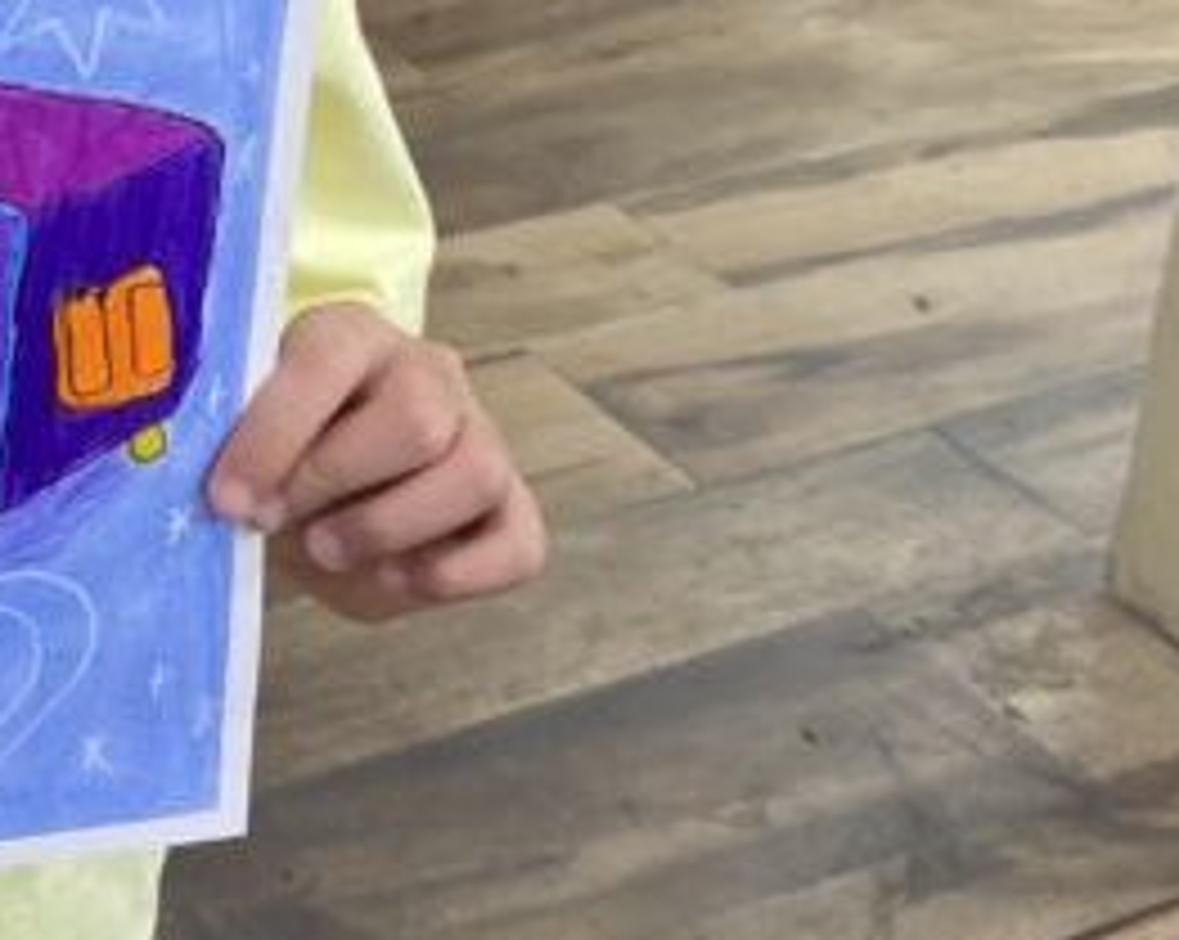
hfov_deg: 18.8
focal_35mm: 97
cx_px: -216
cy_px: -234
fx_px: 3381
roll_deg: -2.2
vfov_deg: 15.2
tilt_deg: -19.9
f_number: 1.8
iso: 100
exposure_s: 1/100
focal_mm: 4.25
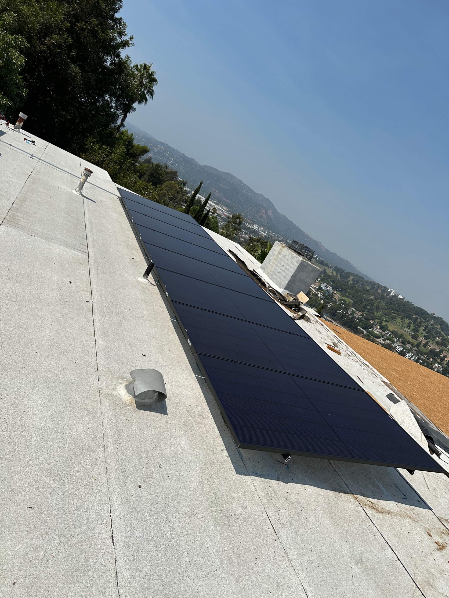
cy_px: 299
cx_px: 224
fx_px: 415
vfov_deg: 71.6
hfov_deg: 56.8
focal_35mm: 24
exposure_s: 1/10753
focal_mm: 6.86
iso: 80
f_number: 1.78
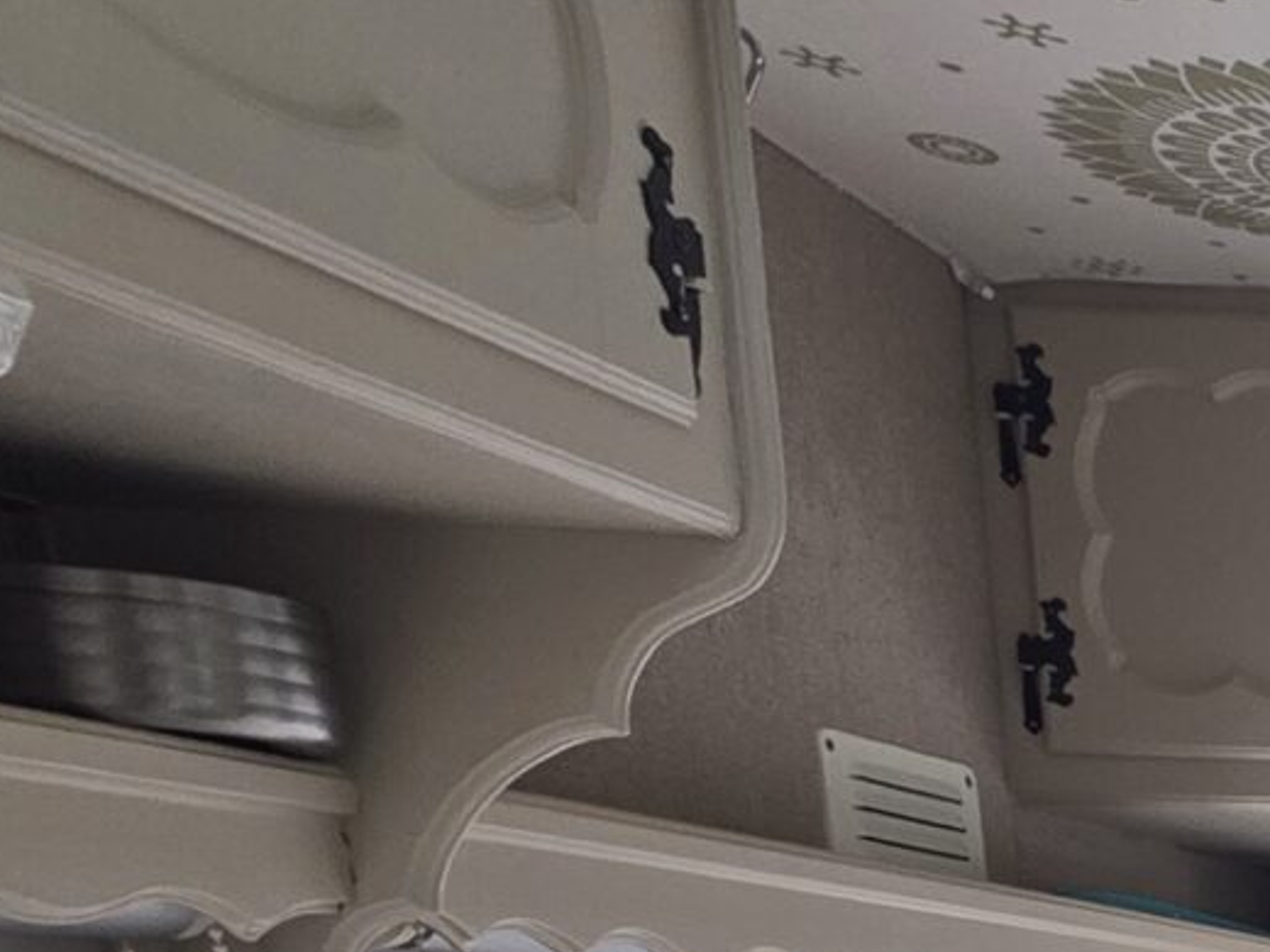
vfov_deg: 18.8
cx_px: 2523
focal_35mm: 64
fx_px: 2348
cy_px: 1614
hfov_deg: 19.0
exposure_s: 1/100
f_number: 1.9
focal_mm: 2.2
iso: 100
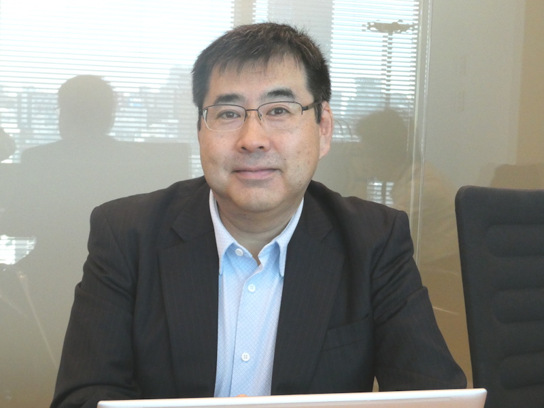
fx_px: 739
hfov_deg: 40.4
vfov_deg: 30.9
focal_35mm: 47
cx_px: 272
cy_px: 204
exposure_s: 1/80
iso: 500
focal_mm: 8.4
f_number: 4.5
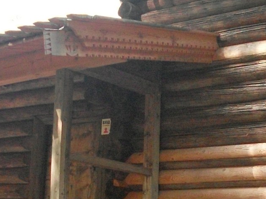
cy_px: 180
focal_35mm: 86
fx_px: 661
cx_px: 221
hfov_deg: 22.4
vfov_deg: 16.9
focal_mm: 6.3
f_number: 2.8
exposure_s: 1/350
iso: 400
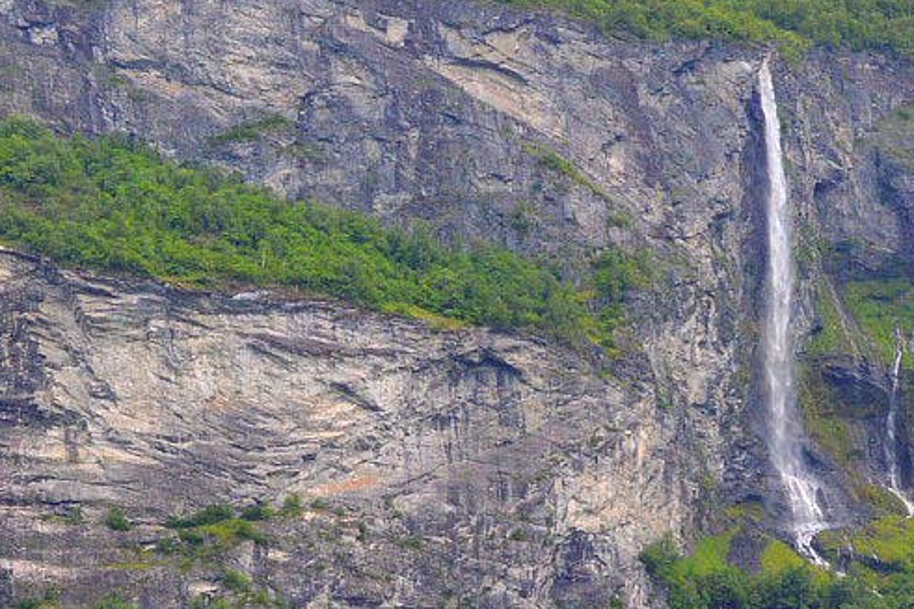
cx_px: 644
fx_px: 3223
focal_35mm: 127
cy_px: 594
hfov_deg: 16.1
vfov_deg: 10.7
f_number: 5
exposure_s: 1/1250
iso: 400
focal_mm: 26
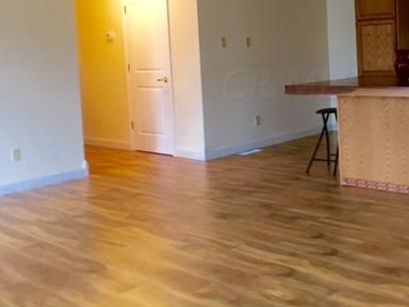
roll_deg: +1.3
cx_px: 290
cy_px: 84
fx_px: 579
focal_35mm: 49
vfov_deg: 29.3
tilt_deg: -4.9
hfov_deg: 38.2
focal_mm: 4.15
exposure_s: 1/15
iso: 64
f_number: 2.2
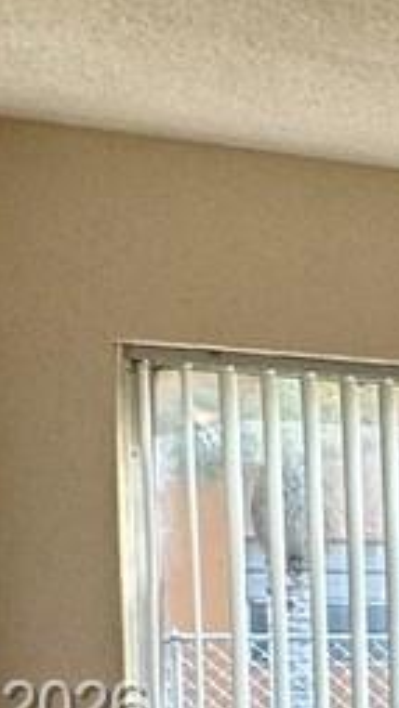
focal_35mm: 96
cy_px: 711
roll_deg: -0.6
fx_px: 1804
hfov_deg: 8.3
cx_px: 1510
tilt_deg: -2.9
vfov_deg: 21.4
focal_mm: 2.22
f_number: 2.2
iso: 80
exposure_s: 1/120
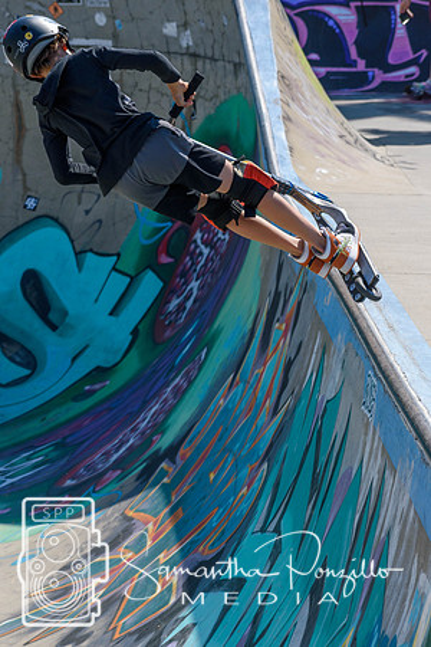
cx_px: 216
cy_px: 324
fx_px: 3125
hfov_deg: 7.9
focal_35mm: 174
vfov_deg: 11.8
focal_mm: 116
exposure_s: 1/1000
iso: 200
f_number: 8
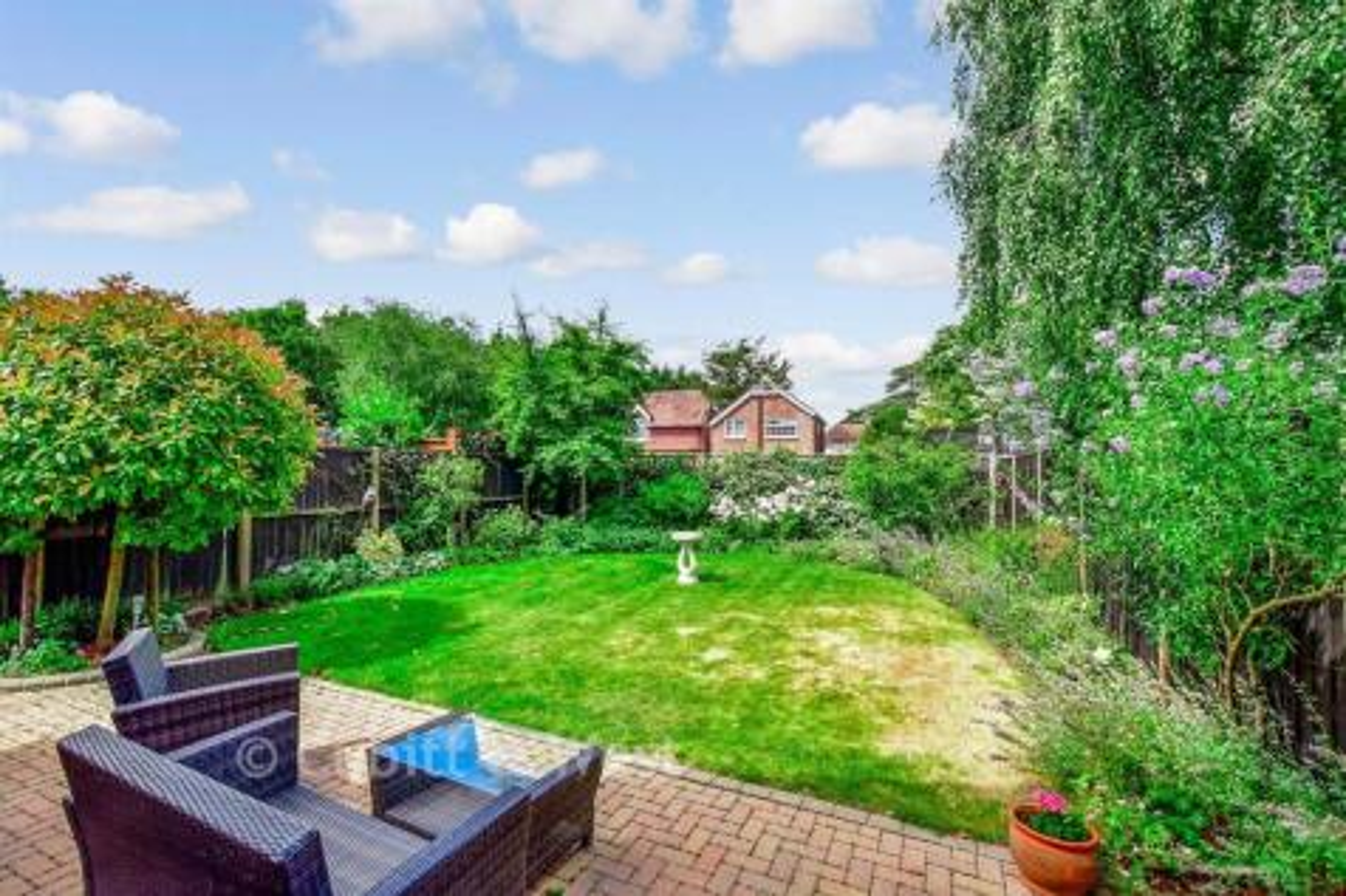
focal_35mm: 15
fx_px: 561
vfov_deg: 77.3
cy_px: 448
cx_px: 673
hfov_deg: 100.4
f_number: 8
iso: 400
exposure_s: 1/200
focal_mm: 10
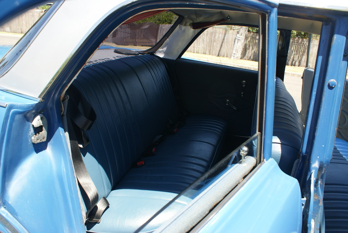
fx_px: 261
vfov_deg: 48.0
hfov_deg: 67.3
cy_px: 116
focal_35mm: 27
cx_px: 174
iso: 100
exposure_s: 1/60
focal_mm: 18
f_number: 7.1
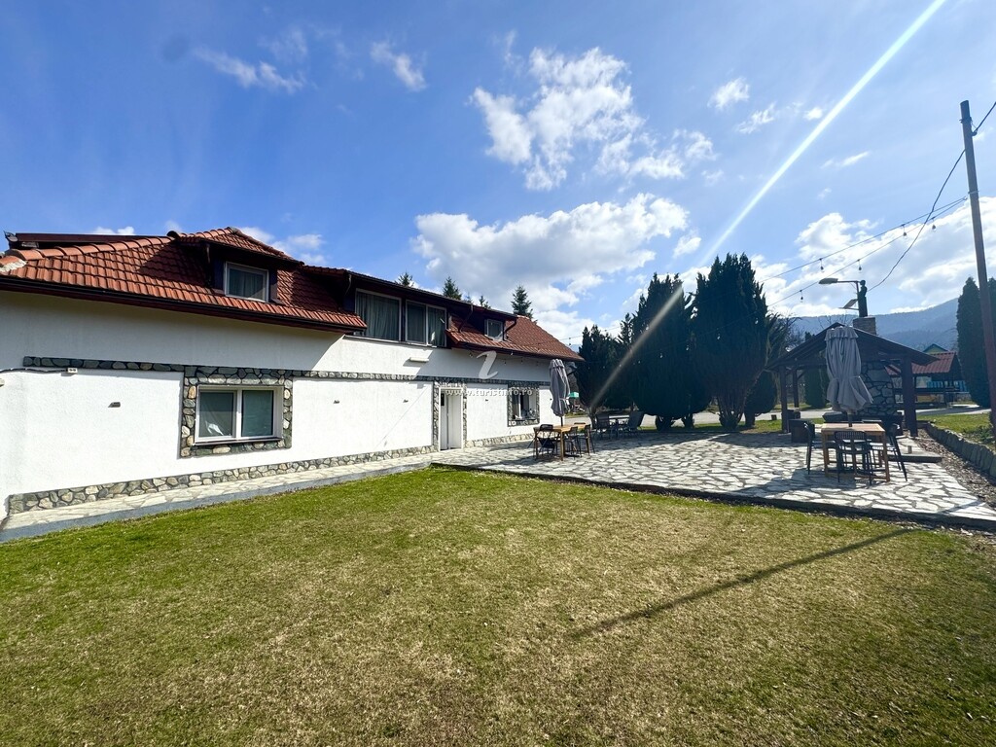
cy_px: 374
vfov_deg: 85.7
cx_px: 498
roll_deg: +0.6
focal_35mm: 14
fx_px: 403
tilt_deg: +4.4
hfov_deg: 102.1
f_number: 2.2
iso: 50
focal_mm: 2.22
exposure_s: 1/2985
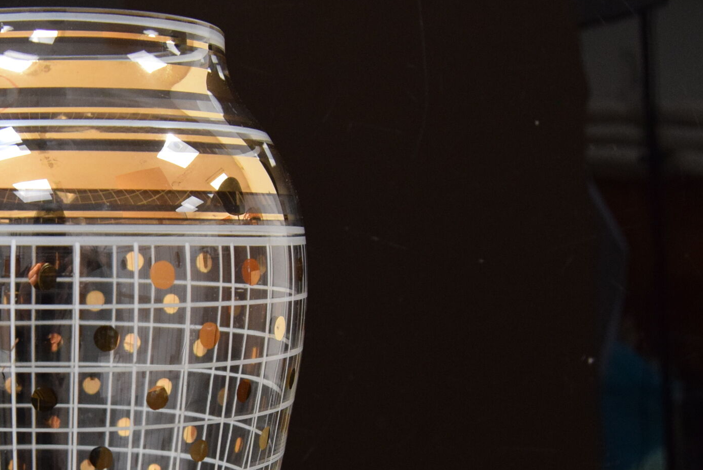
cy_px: 384
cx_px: 60
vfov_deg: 20.7
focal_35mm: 65
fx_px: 1270
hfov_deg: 29.5
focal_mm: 20
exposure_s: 1/100
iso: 1600
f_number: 5
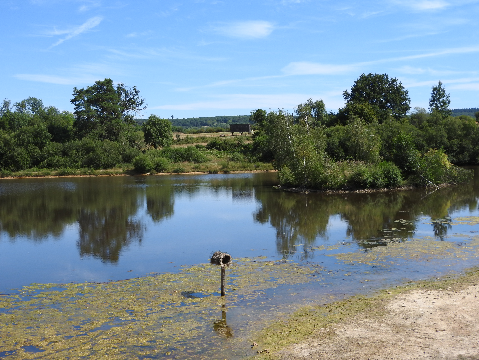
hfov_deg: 34.9
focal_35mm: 55
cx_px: 240
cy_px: 180
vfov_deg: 26.6
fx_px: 761
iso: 100
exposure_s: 1/800
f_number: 4
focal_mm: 9.9
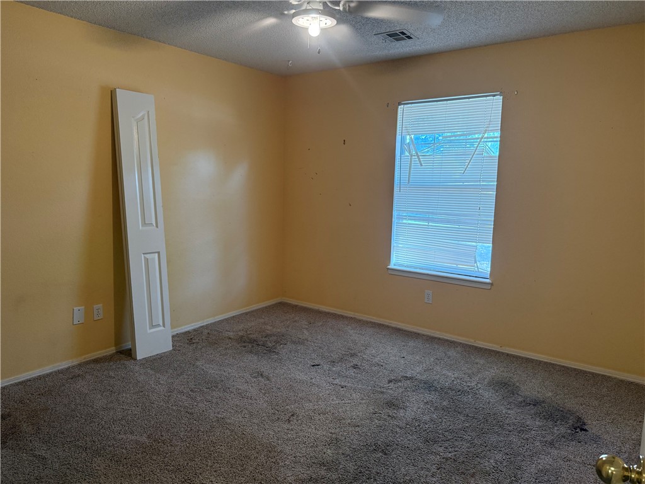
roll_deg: -1.1
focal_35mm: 24
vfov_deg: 56.8
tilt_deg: -7.0
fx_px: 447
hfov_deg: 71.6
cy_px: 242
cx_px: 322
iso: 250
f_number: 1.78
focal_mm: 6.76
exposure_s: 1/60
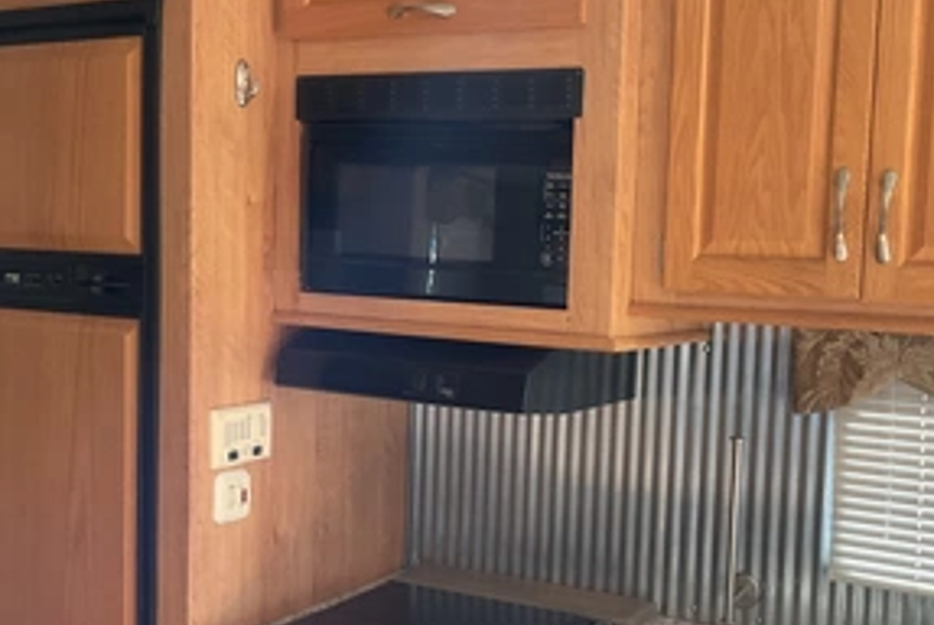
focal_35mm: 42
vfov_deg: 31.9
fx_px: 1091
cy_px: 368
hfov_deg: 45.8
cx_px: 599
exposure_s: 1/75
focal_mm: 3
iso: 64
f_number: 1.8
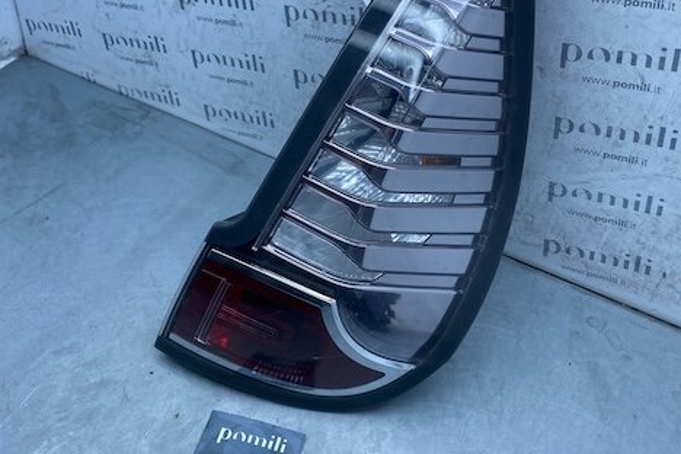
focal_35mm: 37
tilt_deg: -39.7
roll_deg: -4.9
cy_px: 151
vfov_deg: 35.6
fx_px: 700
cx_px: 340
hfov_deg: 51.9
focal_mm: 4.25
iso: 32
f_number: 1.8
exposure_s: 1/965
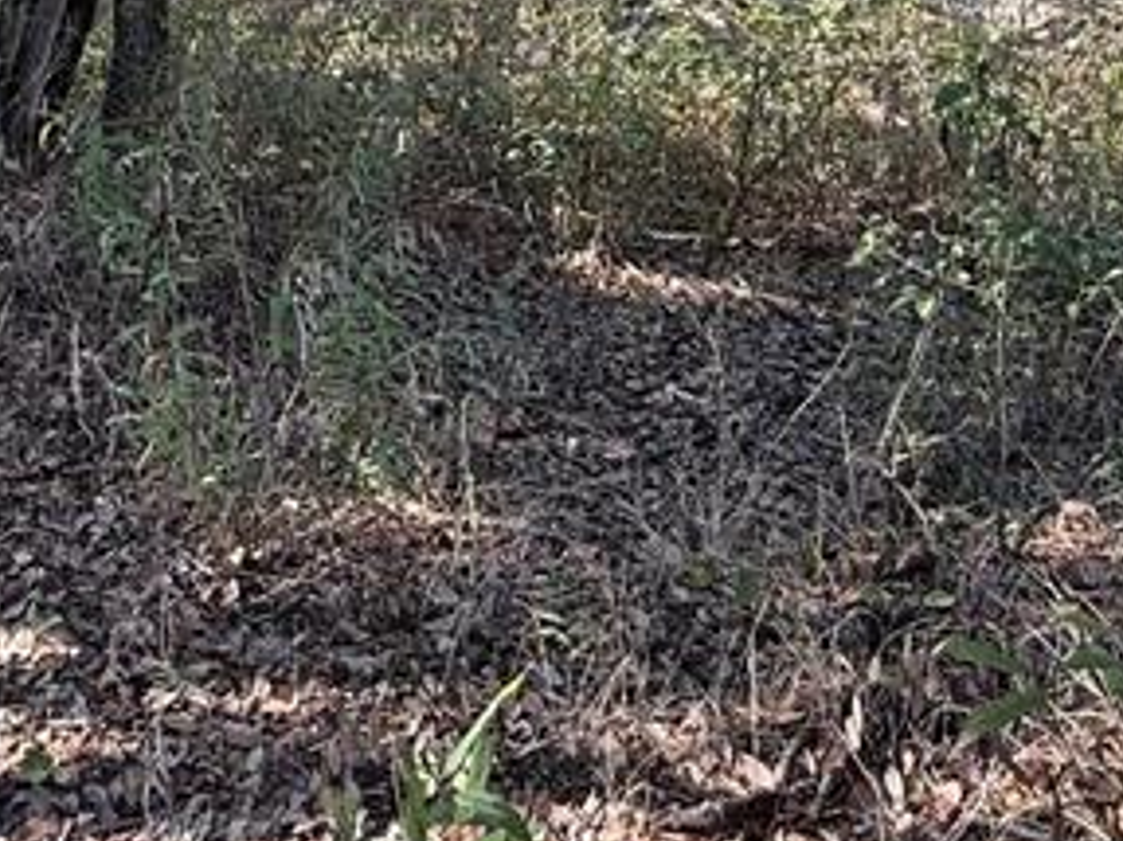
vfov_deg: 25.4
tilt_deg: -9.2
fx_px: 1621
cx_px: 481
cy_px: -227
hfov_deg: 38.1
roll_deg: +0.0
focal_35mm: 50
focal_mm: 2.22
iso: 80
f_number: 2.2
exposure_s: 1/99
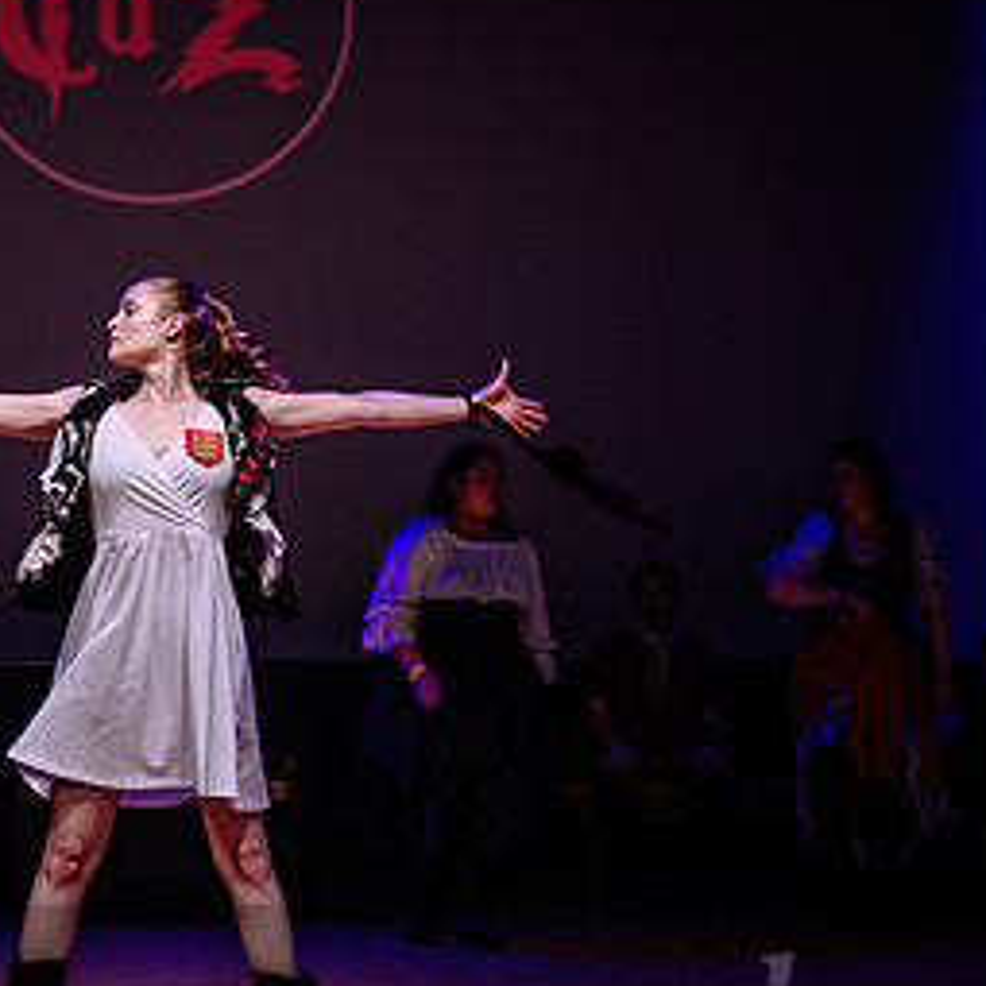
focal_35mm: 91
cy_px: 505
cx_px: 186
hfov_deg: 18.9
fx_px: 2933
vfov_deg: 19.1
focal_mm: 47
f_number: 2.8
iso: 1600
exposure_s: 1/320
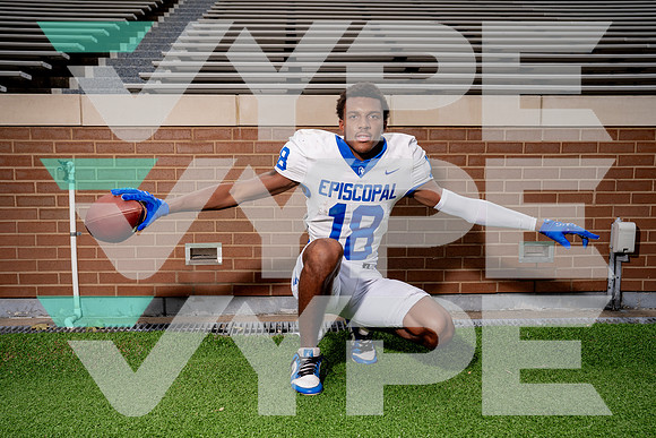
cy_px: 219
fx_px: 677
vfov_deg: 35.8
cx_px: 328
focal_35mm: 37
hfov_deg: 51.7
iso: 100
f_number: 5.6
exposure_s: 1/800
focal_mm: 35
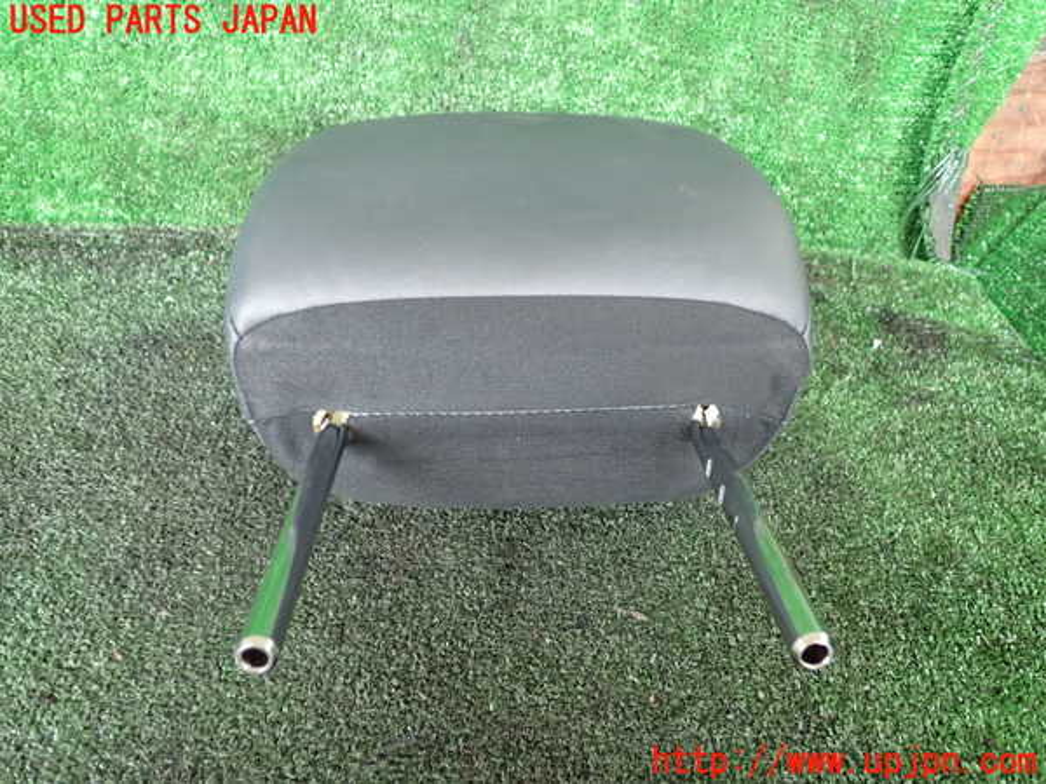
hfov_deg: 60.0
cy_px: 392
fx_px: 907
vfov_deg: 46.8
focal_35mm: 30
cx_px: 523
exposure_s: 1/30
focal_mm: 5.4
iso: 400
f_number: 2.3
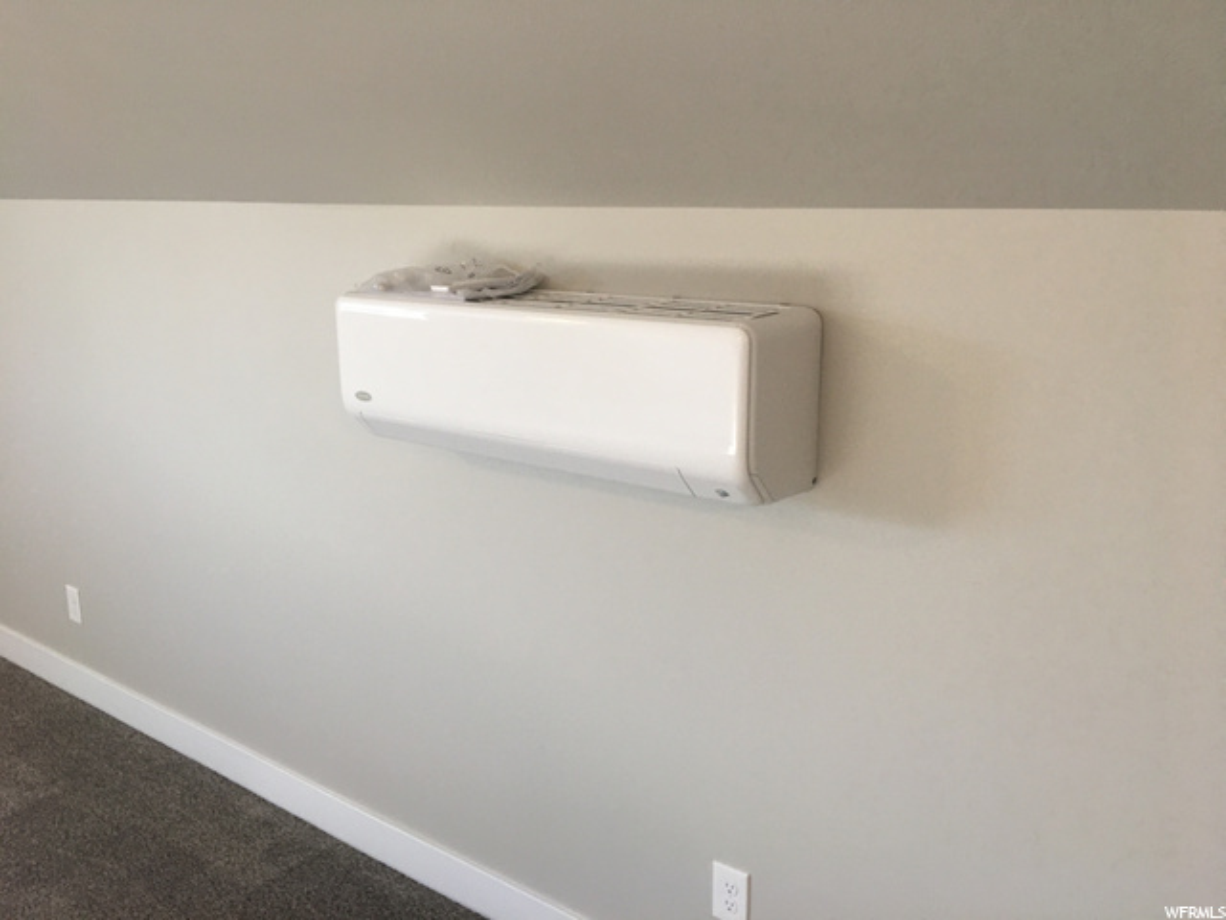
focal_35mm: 29
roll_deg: -1.3
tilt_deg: -10.8
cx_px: 613
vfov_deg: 48.2
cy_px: 460
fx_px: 1027
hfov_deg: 61.7
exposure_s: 1/30
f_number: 2.2
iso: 32
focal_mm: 4.15
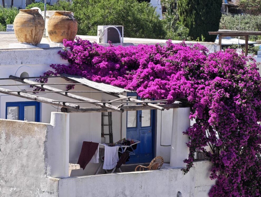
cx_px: 130
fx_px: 1737
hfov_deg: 8.6
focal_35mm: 230
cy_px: 98
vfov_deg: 6.5
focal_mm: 22.48
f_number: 2.6
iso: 50
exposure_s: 1/480
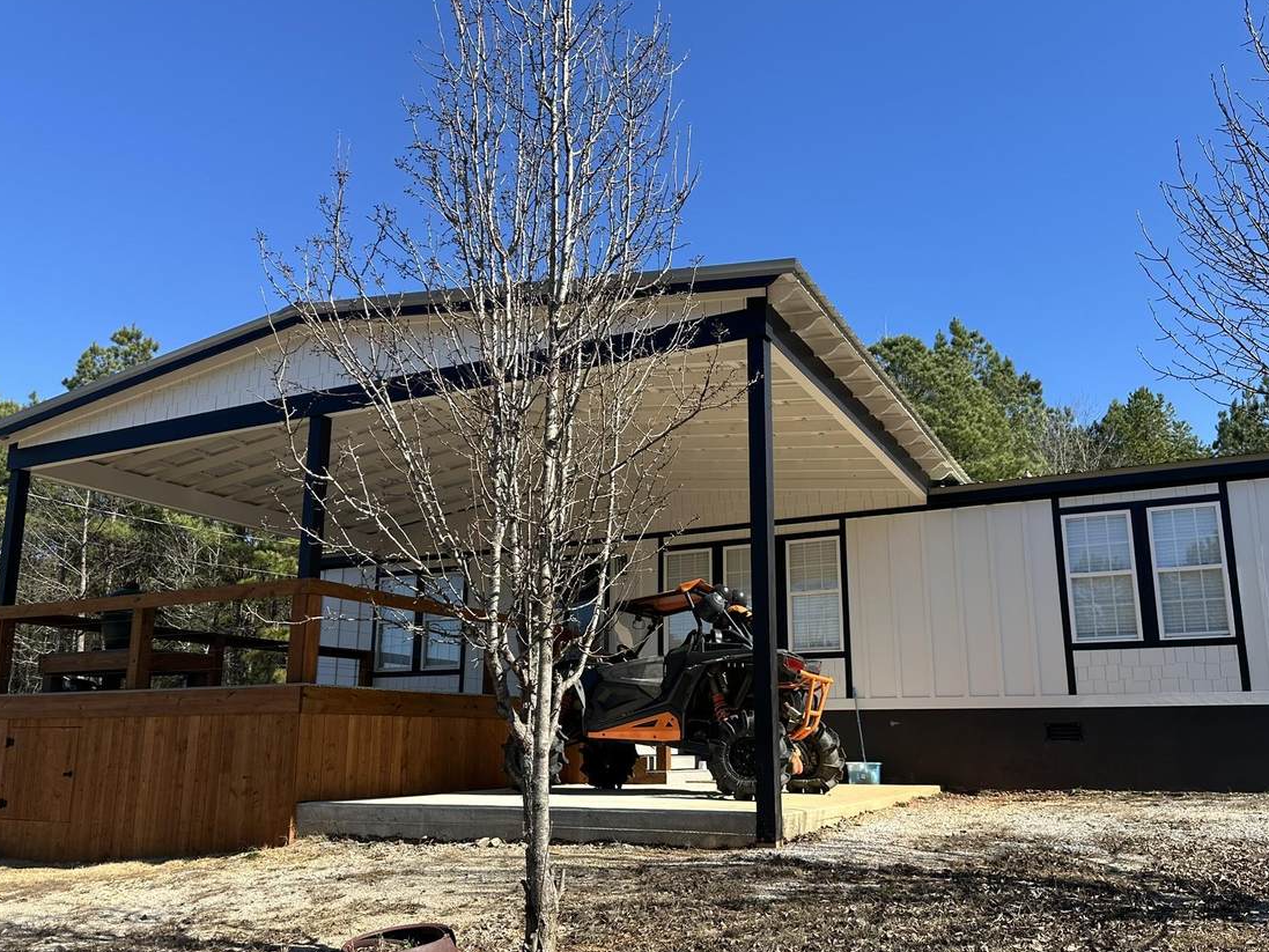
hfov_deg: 63.3
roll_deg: -0.5
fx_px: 1027
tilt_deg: +12.2
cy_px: 541
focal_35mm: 28
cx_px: 691
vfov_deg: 49.6
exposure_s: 1/2525
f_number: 1.78
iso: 80
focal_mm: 6.86
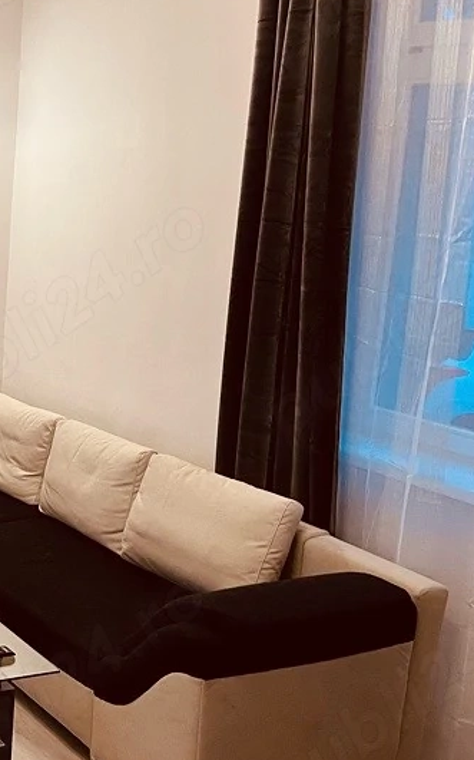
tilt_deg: -9.4
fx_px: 1075
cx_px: -226
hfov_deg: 21.2
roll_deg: +0.0
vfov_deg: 38.8
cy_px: 333
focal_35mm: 52
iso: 160
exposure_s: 1/60
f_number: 1.6
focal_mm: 5.1
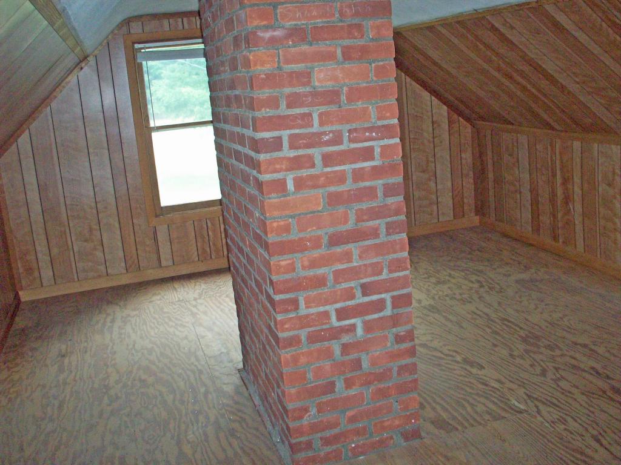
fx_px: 664
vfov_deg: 38.7
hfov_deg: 50.1
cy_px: 232
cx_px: 310
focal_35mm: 37
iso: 200
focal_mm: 6.2
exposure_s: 1/64
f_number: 2.8
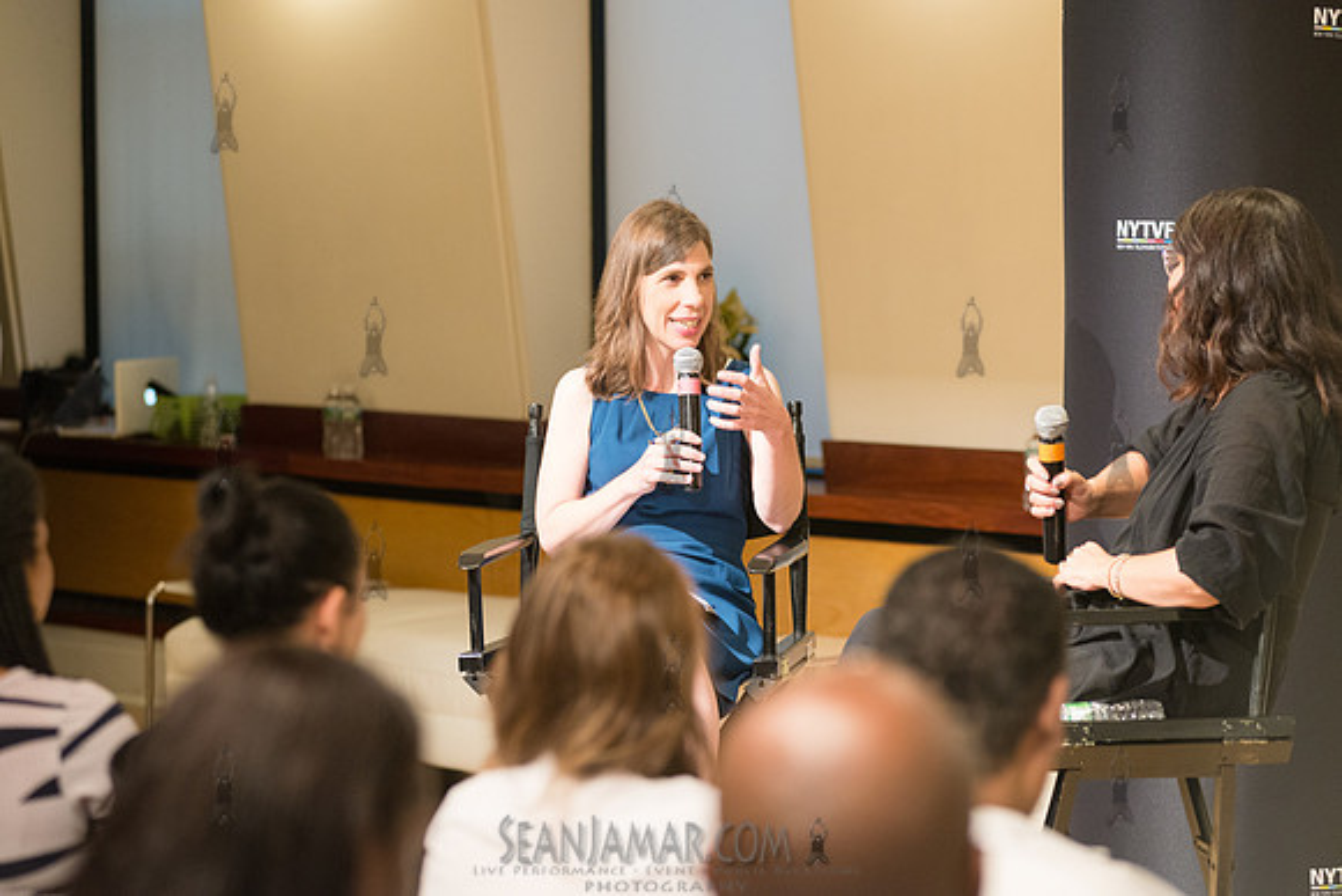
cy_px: 448
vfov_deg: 12.2
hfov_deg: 18.3
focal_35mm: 112
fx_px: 4176
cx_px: 671
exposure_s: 1/125
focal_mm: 112
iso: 2500
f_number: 4
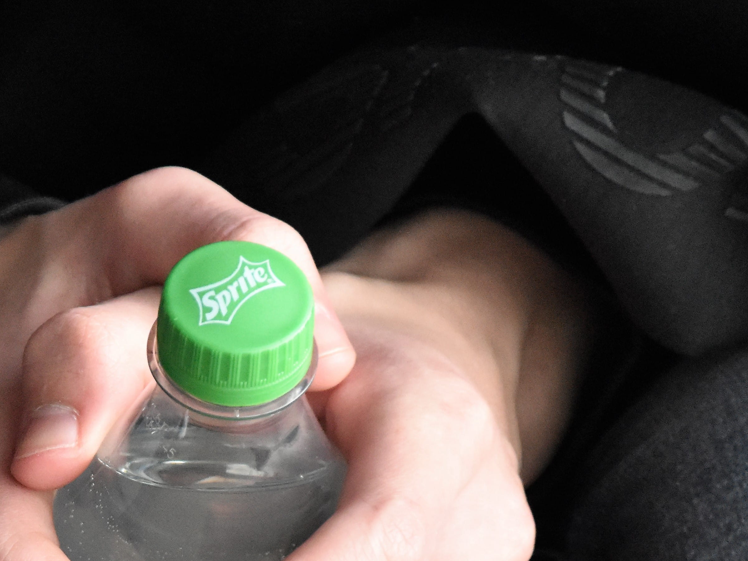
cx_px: 36
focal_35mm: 470
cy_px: 484
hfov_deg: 4.2
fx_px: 10157
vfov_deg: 3.2
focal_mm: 130
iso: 4000
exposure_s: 1/400
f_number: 5.6
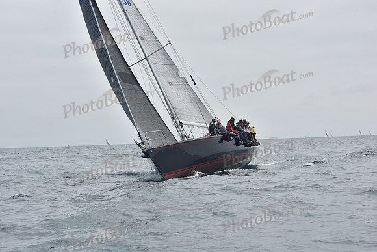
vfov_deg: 18.2
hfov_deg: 27.0
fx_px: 786
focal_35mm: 75
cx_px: 188
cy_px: 126
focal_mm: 75
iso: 250
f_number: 11
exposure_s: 1/800
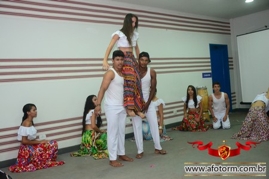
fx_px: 269
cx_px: 134
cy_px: 90
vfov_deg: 36.9
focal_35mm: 36
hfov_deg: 53.1
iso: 1600
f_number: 3.8
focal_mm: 24
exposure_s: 1/160
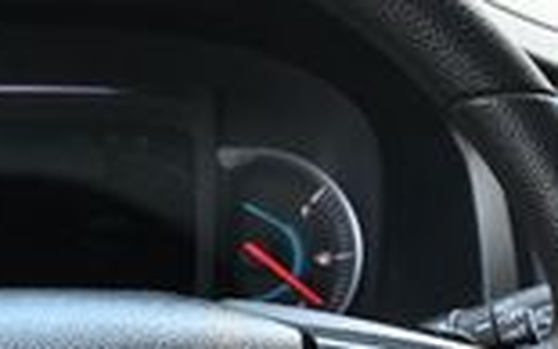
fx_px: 2405
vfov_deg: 8.2
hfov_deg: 13.1
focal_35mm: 158
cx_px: 32
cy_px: 500
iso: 640
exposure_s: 1/125
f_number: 4.2
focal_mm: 25
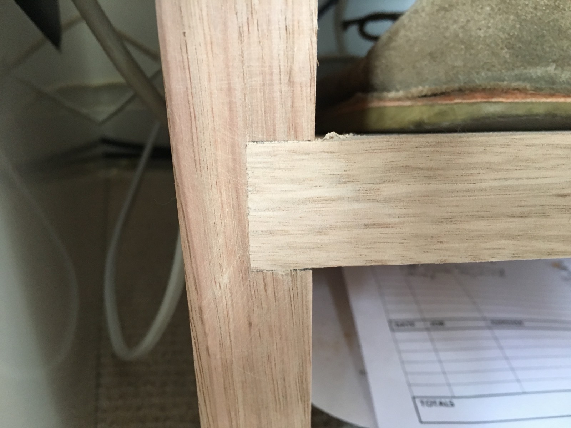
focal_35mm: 29
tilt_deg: -24.0
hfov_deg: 61.7
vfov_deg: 48.2
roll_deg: +0.2
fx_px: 478
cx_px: 286
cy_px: 214
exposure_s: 1/33
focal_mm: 4.15
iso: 200
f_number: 2.2
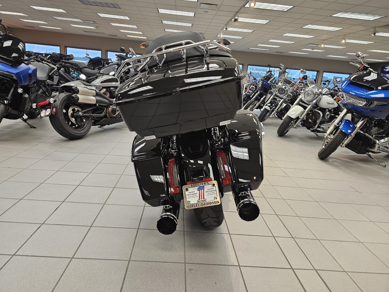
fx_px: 258
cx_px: 194
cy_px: 146
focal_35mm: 23
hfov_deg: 73.9
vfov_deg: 58.9
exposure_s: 1/120
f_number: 1.7
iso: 250
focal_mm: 6.3
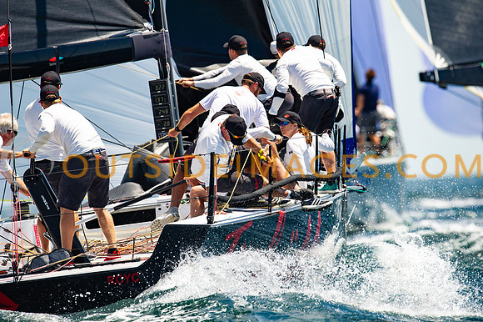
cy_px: 161
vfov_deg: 2.3
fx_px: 8045
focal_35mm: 600
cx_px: 242
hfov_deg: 3.4
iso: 400
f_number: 5.6
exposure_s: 1/2500
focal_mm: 600
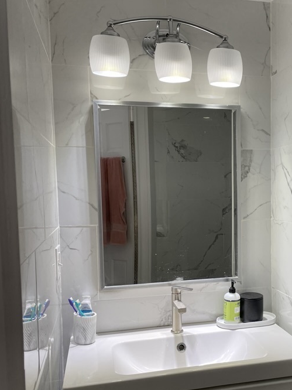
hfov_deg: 35.1
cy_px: 220
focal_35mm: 40
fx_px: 450
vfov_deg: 46.7
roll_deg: +1.5
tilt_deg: -4.4
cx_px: 222
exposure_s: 1/120
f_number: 1.6
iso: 40
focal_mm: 4.2
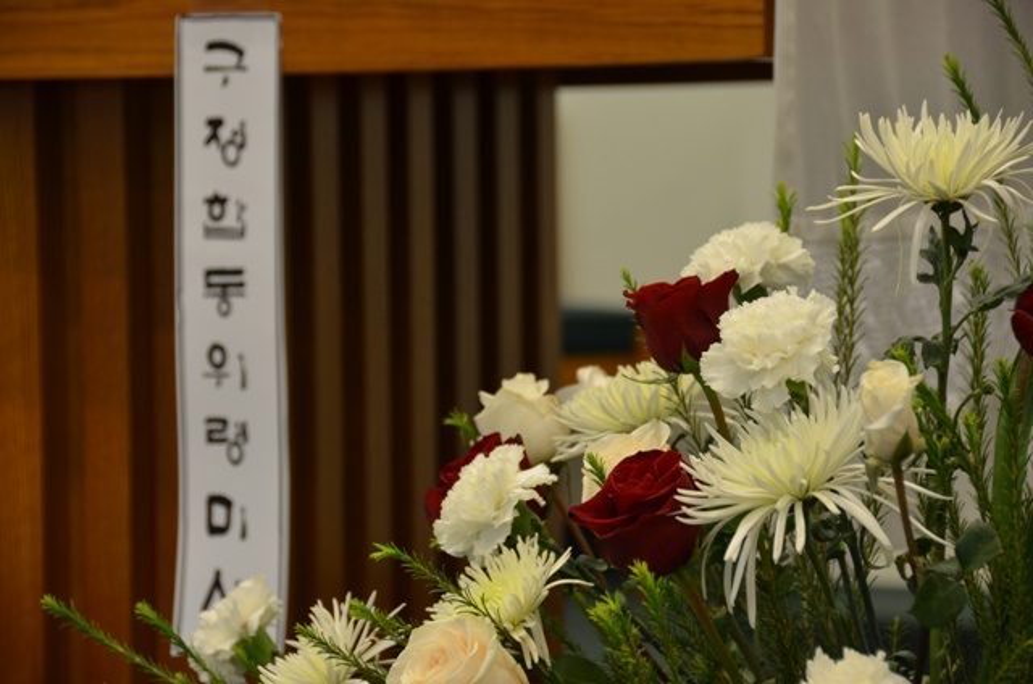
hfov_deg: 14.4
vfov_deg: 9.6
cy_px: 342
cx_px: 516
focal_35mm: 142
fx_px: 4081
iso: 900
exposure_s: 1/30
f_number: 5.3
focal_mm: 95
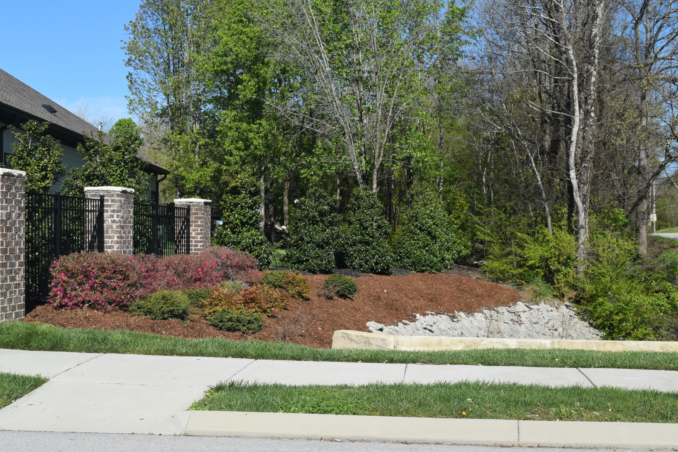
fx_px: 1010
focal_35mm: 54
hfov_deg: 37.1
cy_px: 253
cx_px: 346
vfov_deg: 25.2
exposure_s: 1/400
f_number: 10
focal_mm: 29
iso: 200
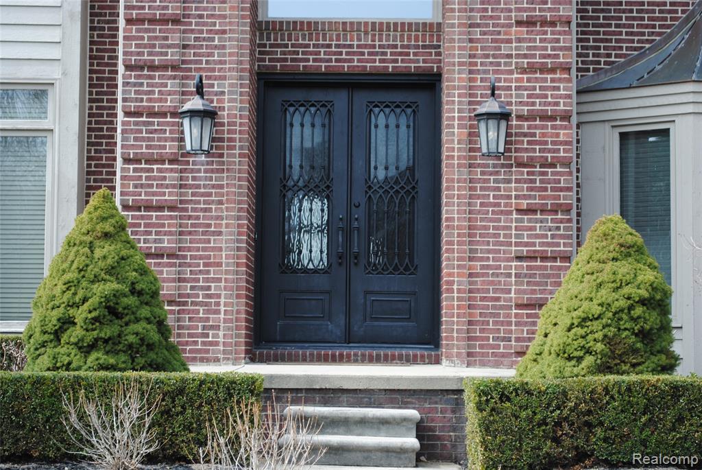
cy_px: 235
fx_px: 1405
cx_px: 351
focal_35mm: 72
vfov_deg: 19.0
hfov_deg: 28.0
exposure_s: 1/125
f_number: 5.6
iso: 100
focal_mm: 48
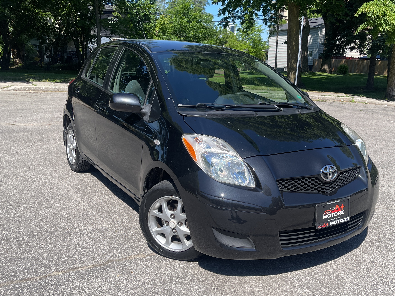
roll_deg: -2.2
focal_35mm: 37
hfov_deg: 49.8
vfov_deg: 38.7
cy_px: 144
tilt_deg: -12.2
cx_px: 236
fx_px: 422
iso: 32
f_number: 1.6
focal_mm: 5.1
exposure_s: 1/2433
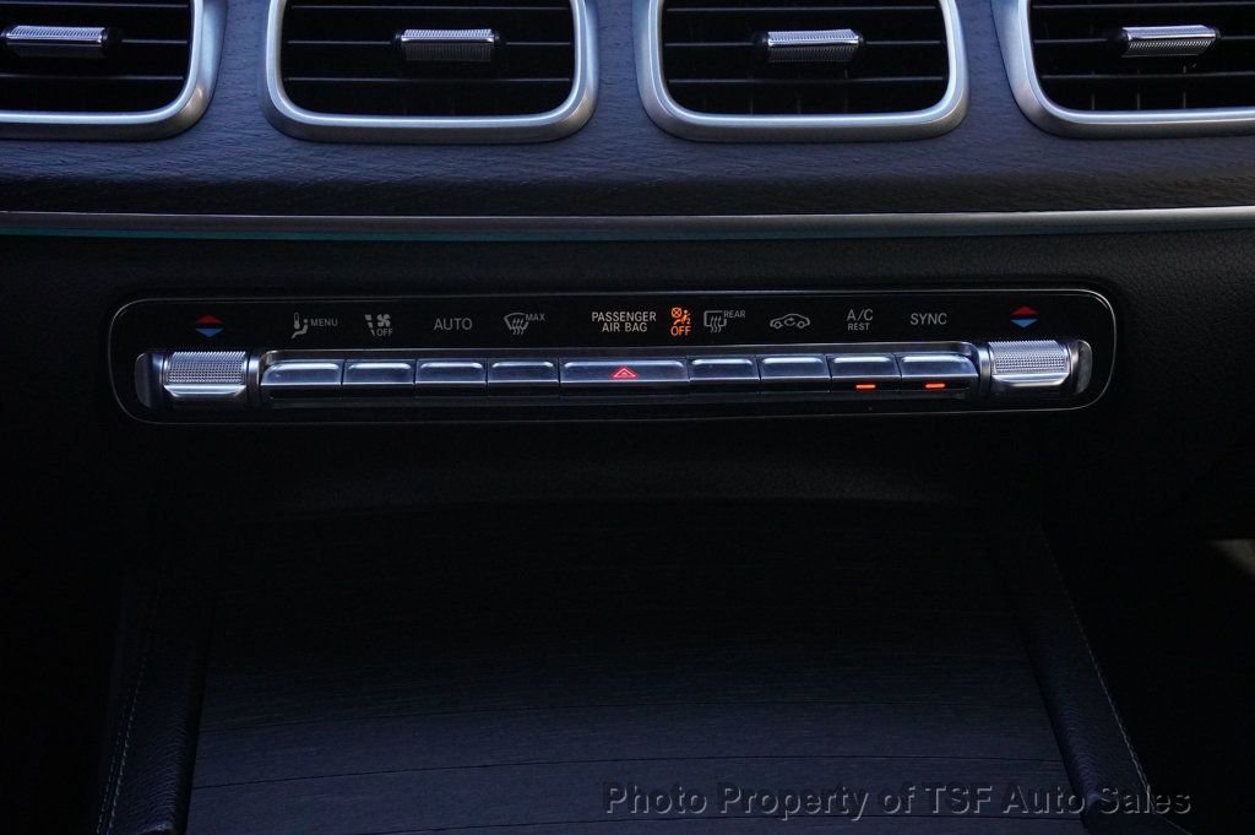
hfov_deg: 42.4
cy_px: 418
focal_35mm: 46
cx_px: 628
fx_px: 1620
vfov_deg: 28.9
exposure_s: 1/250
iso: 6400
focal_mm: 31
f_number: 10
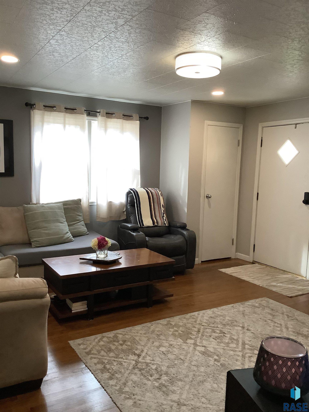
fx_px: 369
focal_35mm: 31
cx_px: 154
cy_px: 206
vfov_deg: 58.4
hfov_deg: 45.4
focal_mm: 3.3
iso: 250
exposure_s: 1/60
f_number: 2.4
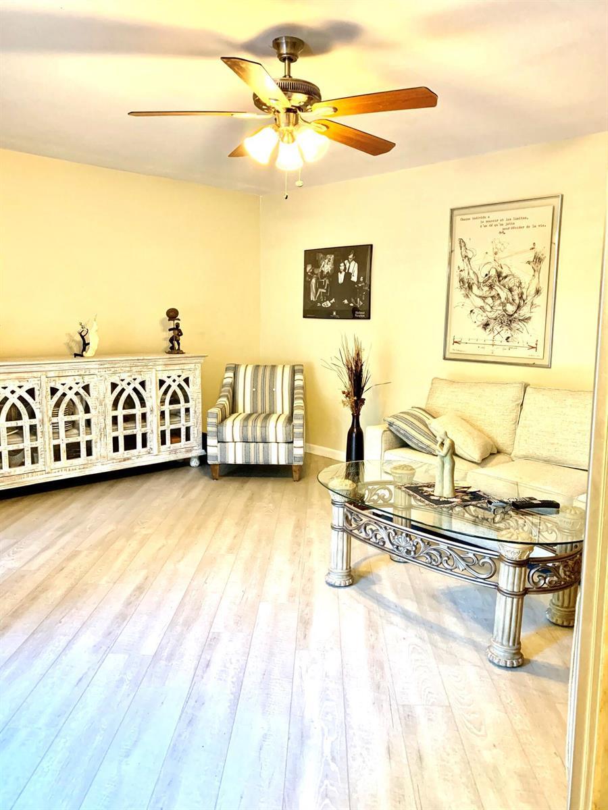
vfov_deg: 67.3
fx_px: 609
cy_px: 405
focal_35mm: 26
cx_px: 304
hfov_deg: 53.1
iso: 320
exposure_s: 1/60
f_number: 1.8
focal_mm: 4.25
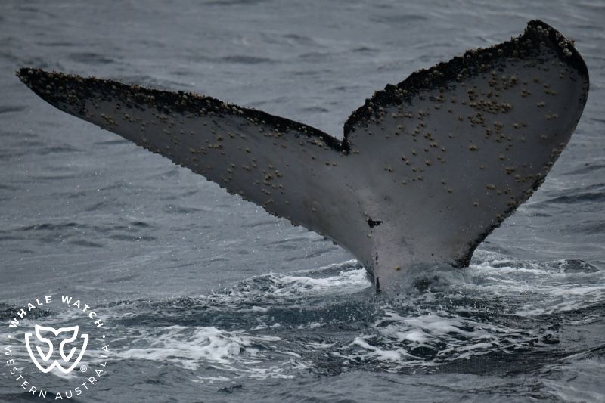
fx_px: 8401
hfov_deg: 4.1
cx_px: 302
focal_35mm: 500
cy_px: 202
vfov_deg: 2.7
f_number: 6.3
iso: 1800
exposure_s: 1/8000
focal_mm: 500
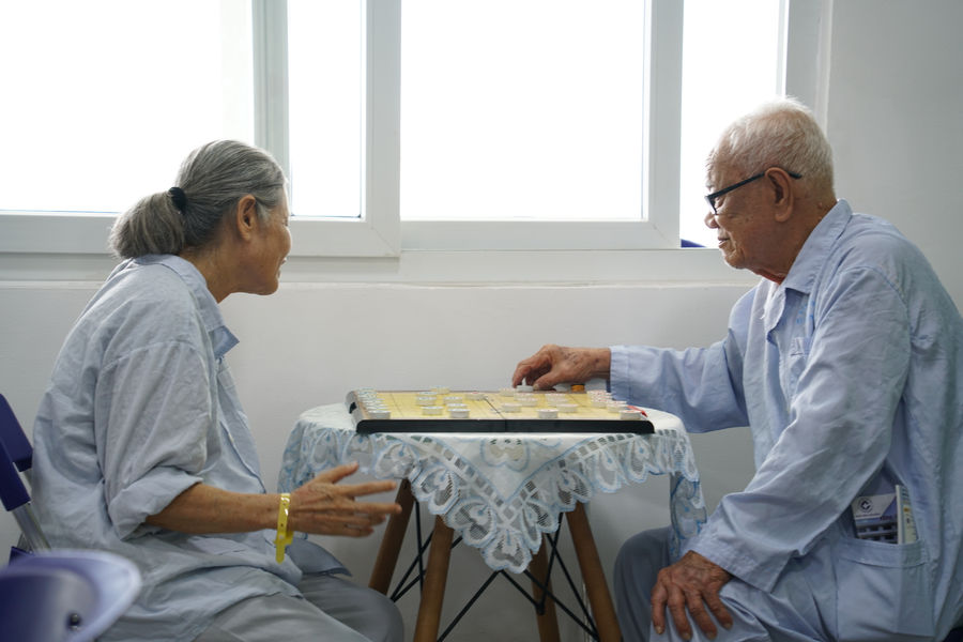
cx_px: 482
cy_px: 321
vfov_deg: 17.7
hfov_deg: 26.3
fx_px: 2060
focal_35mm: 77
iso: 500
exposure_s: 1/80
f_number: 4.5
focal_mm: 77
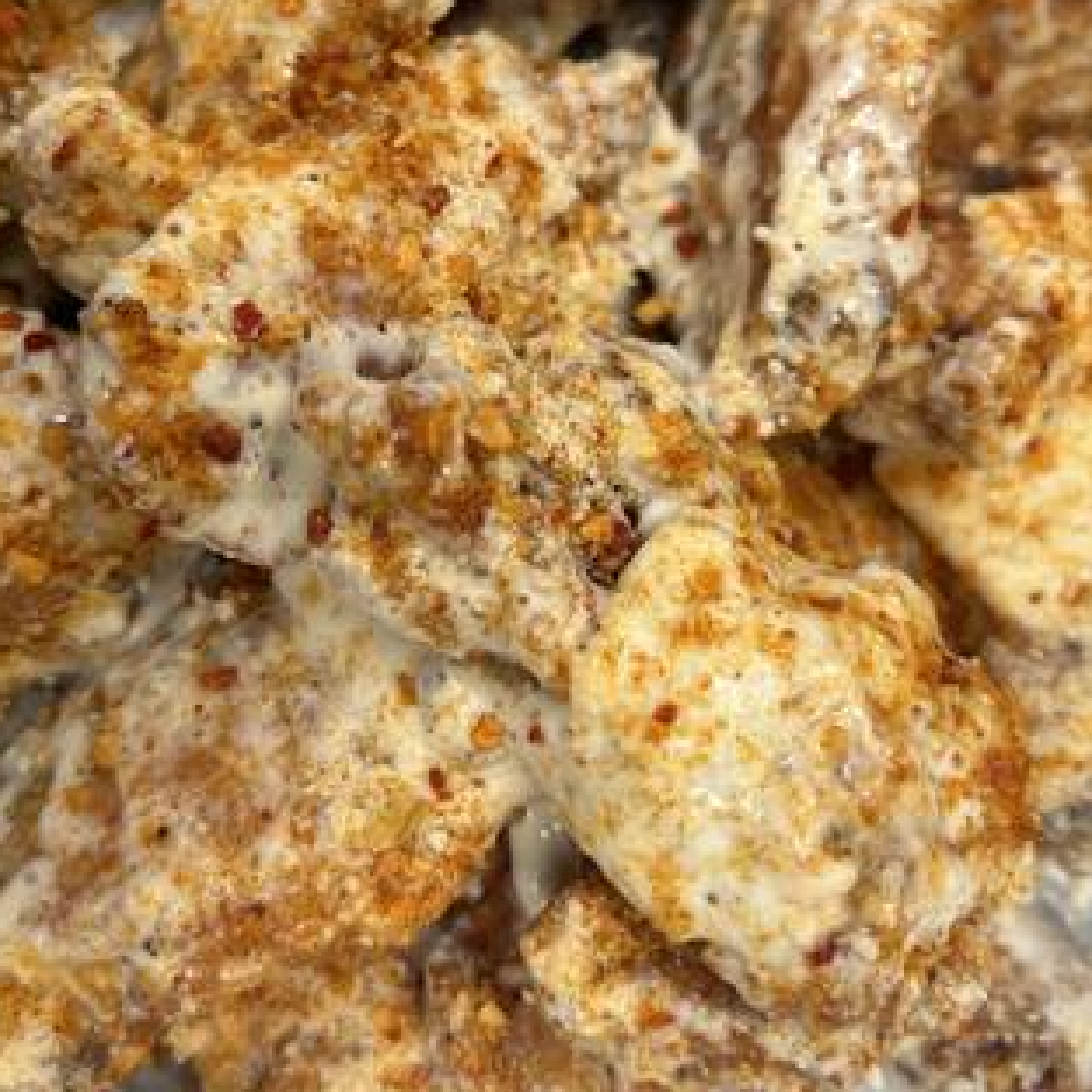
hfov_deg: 39.1
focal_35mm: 43
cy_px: 412
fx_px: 1535
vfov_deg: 38.9
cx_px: 502
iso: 80
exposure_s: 1/60
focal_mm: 5.7
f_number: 1.5
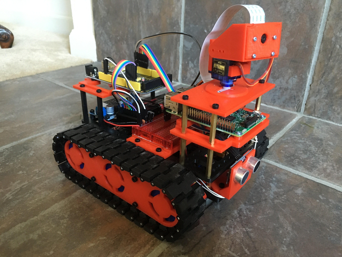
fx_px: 287
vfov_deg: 48.2
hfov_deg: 61.7
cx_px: 171
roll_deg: -2.4
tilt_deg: -26.0
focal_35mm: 29
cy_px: 128
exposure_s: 1/15
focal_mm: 4.15
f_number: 2.2
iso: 200
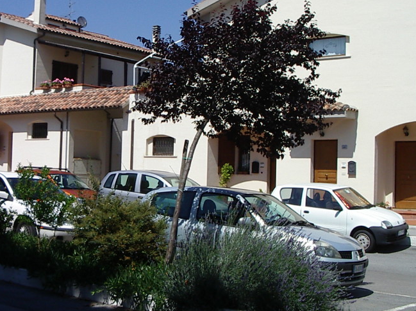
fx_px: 721
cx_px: 147
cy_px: 127
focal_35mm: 60
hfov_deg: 32.0
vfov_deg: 24.4
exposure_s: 1/640
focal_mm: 5.8
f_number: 4.8
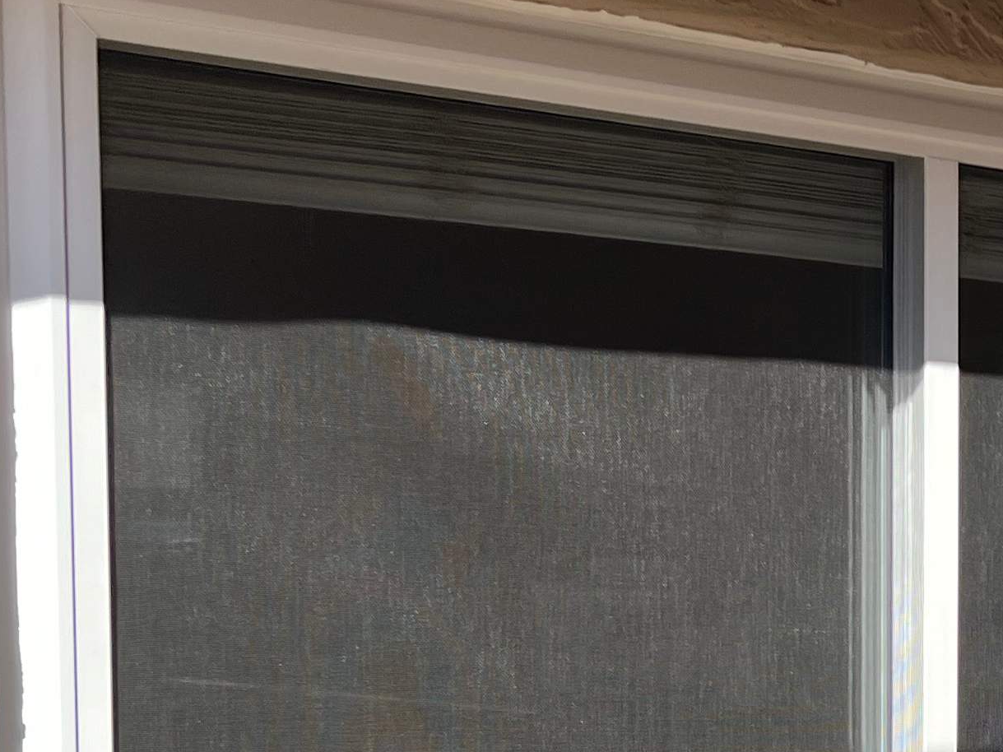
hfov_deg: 20.9
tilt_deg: -4.4
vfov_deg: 16.7
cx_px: 1259
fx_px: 2492
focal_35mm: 86
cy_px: 778
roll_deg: -0.4
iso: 50
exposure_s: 1/1488
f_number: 1.5
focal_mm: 5.7
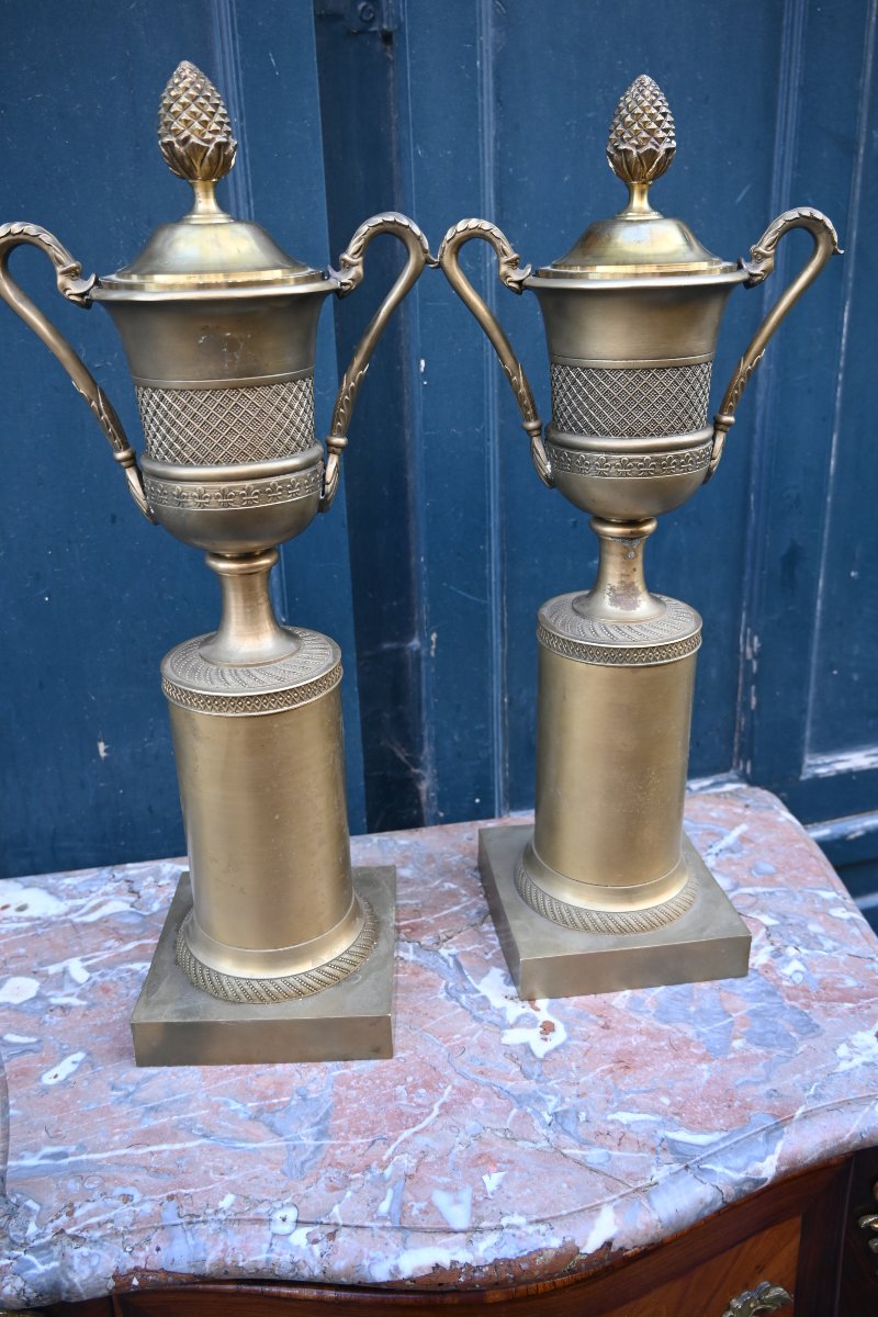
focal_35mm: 29
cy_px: 658
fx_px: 1070
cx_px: 439
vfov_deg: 63.2
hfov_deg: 44.6
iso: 400
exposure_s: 1/160
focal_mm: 19.5
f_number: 3.5
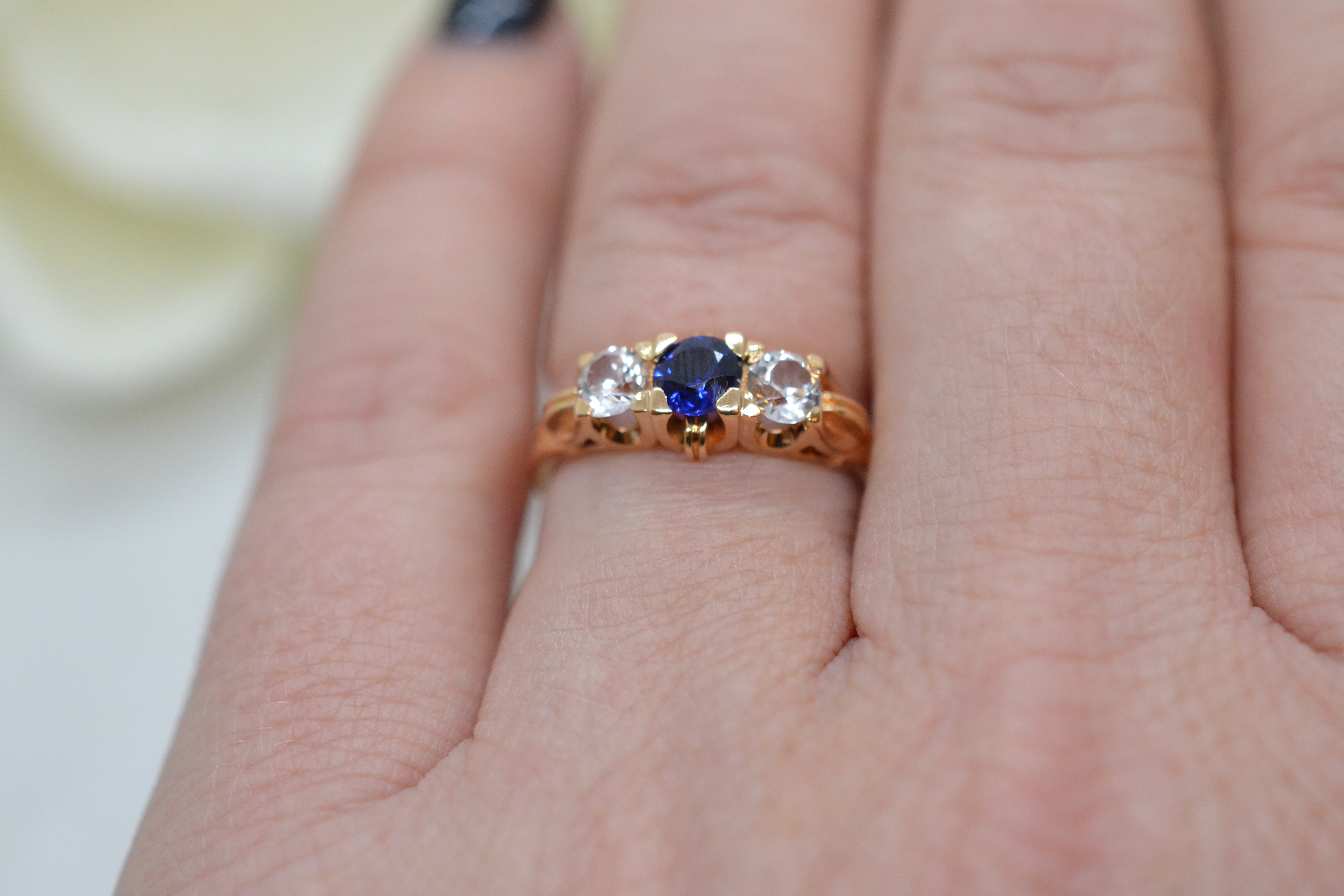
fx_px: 2314
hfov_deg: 32.4
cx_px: 677
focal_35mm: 62
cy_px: 459
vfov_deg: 21.9
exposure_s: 1/1600
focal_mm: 40
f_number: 5
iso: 3200
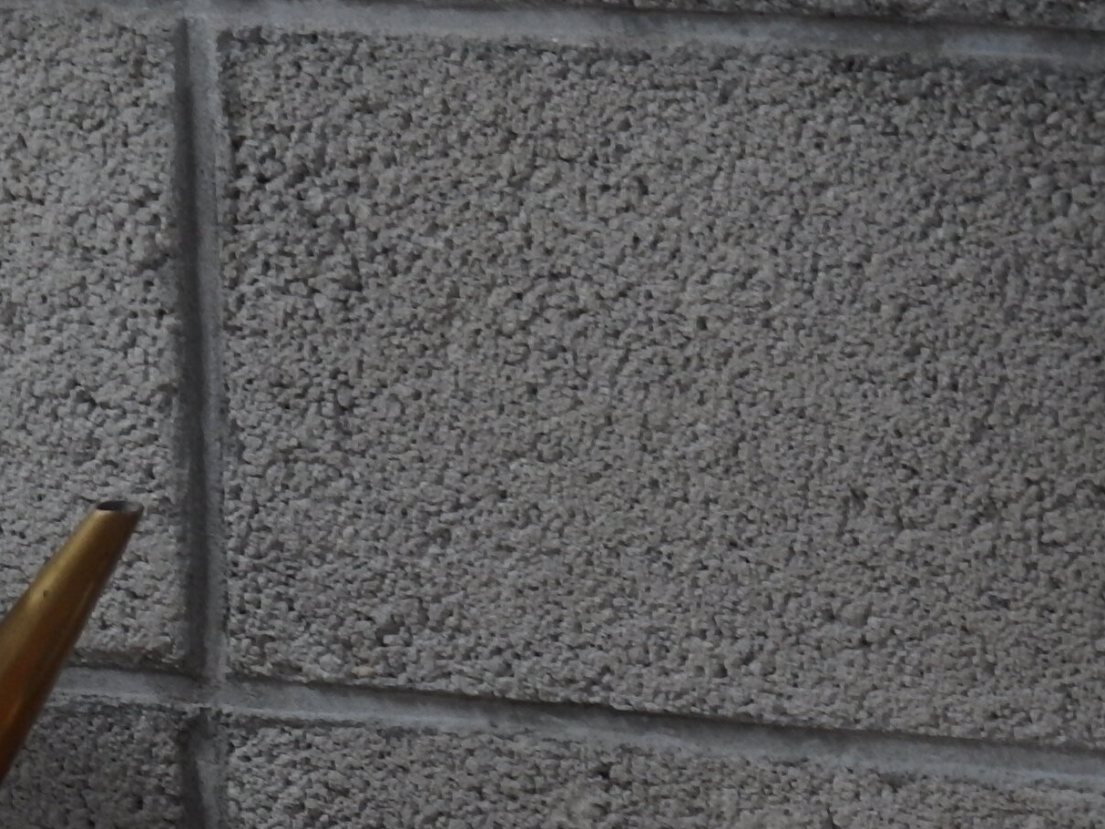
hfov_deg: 7.4
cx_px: -12
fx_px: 8556
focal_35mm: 268
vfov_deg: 5.5
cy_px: 793
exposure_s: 1/20
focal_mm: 23.5
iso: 400
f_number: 2.7
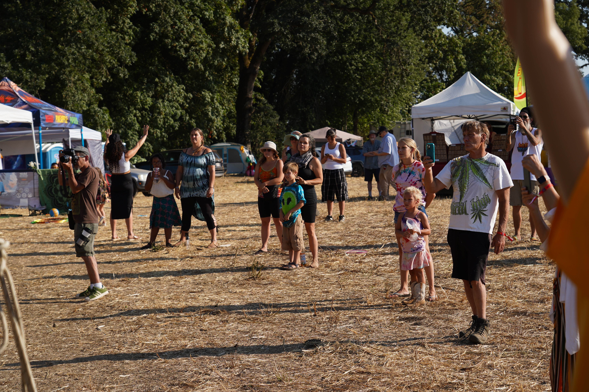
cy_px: 196
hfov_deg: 27.0
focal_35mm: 75
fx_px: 1227
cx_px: 294
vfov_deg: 18.2
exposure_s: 1/400
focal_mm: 75
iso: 100
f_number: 6.3
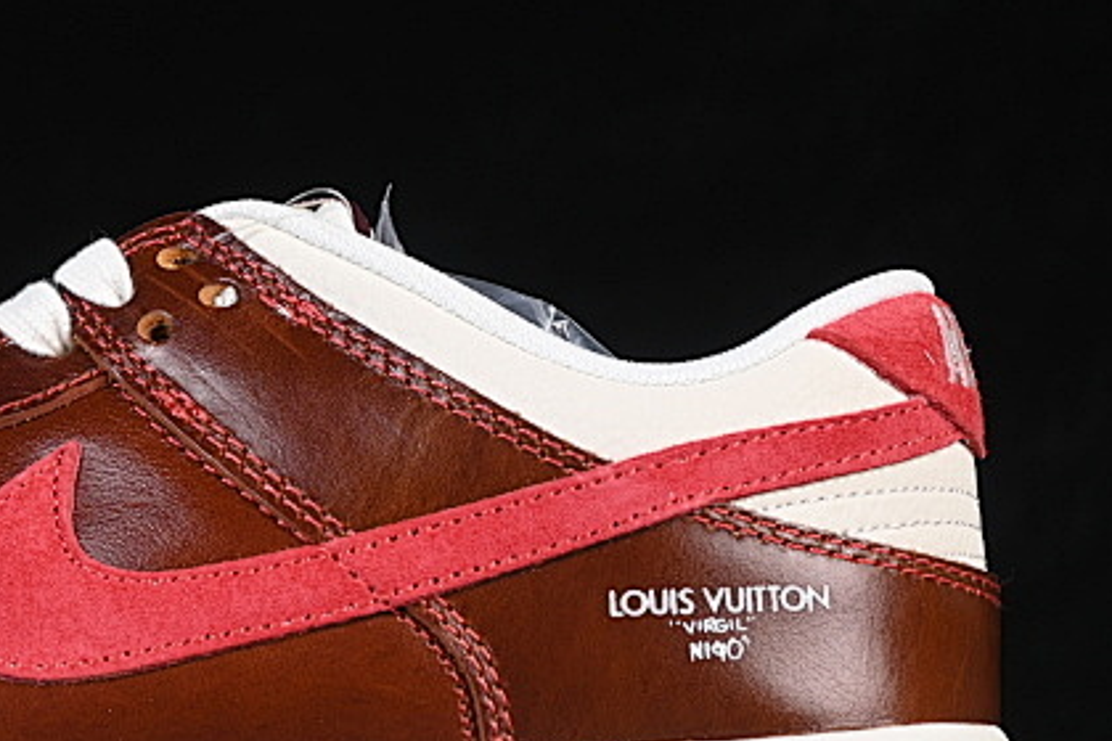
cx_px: 58
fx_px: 5961
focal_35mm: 193
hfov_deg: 10.6
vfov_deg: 7.1
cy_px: 370
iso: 160
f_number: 7.1
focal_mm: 50
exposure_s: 1/80
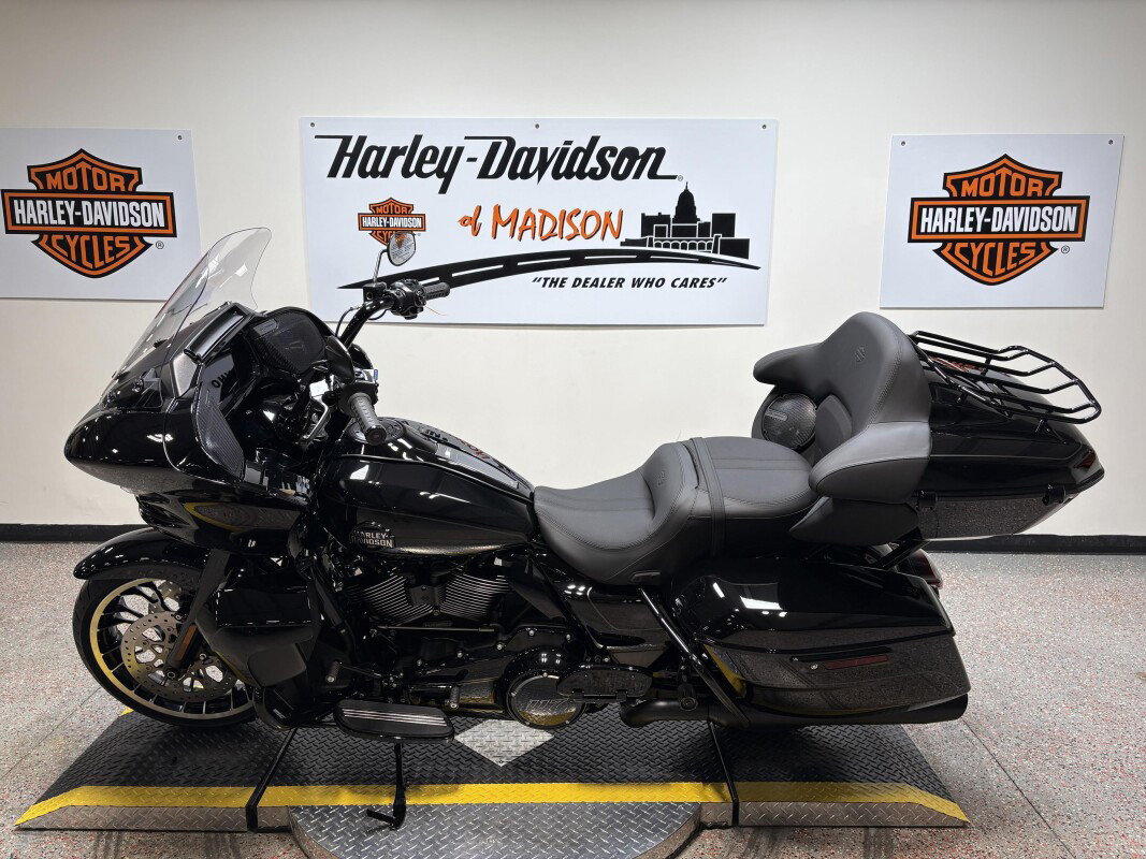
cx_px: 573
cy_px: 430
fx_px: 861
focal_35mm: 26
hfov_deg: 67.3
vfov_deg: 53.1
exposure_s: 1/120
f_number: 1.6
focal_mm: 5.96
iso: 40
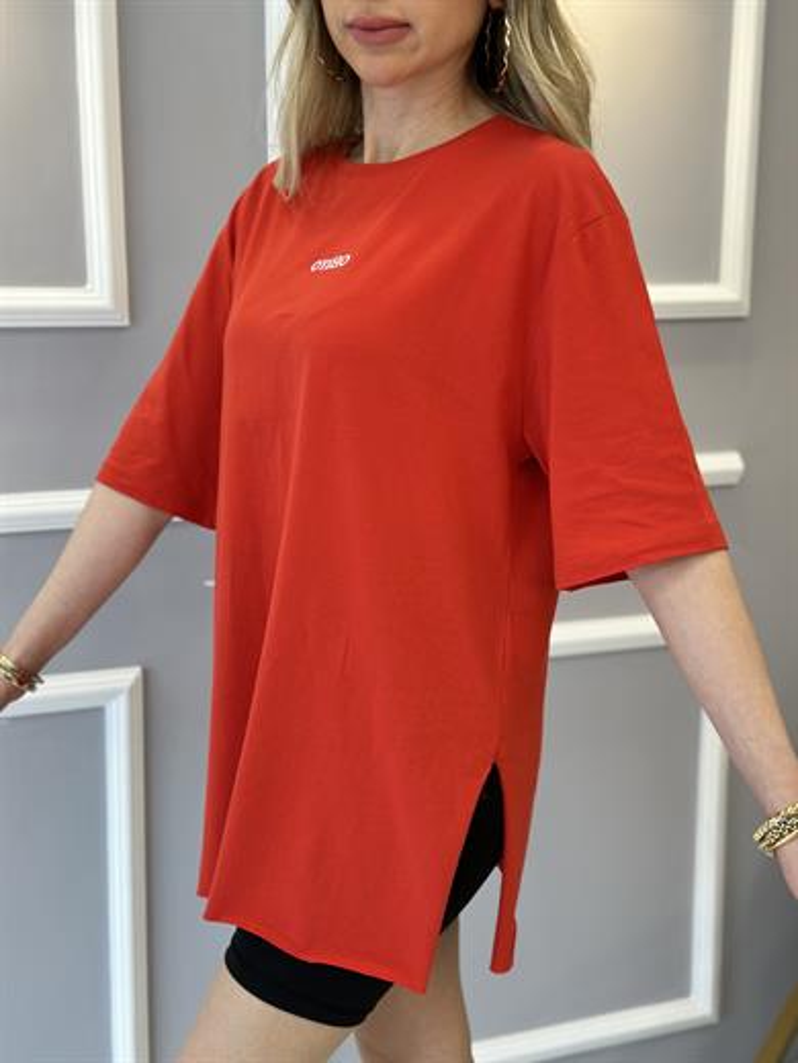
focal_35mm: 48
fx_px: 1475
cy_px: 532
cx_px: 399
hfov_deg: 30.3
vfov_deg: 39.7
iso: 80
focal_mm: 6.86
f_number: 1.78
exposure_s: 1/100
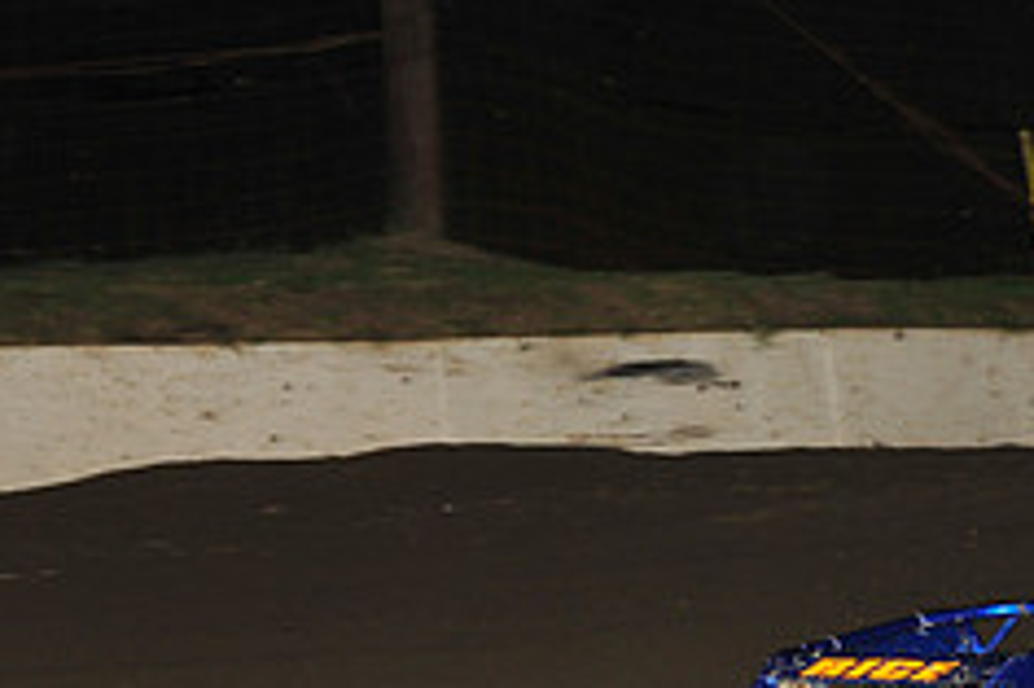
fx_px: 7893
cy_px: 771
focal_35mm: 275
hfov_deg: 7.5
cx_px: 776
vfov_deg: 5.0
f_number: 6.3
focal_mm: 112
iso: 800
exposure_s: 1/320
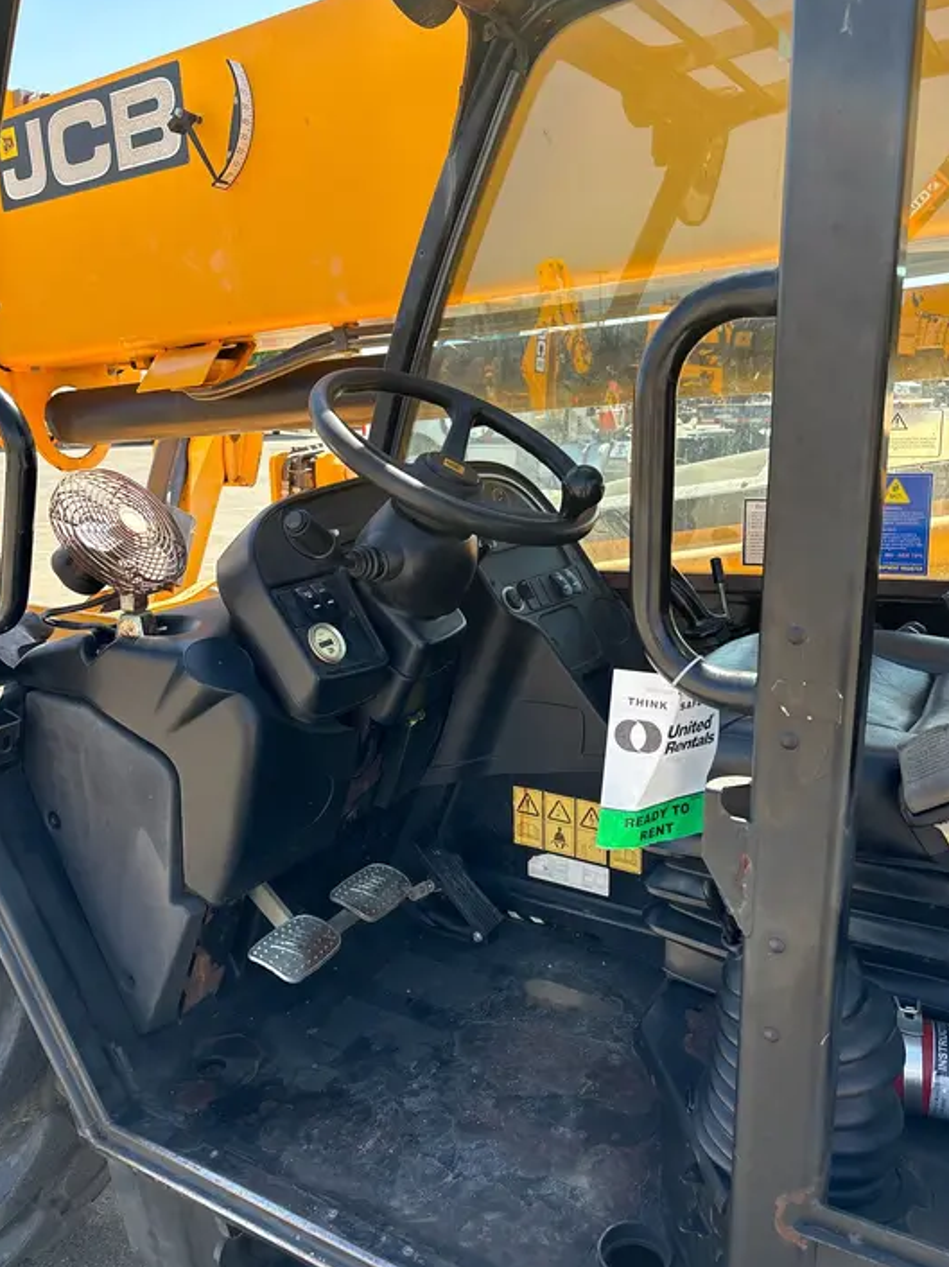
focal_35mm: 27
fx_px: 988
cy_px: 649
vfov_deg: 65.3
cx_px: 483
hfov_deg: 51.3
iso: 50
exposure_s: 1/435
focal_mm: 5.96
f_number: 1.6
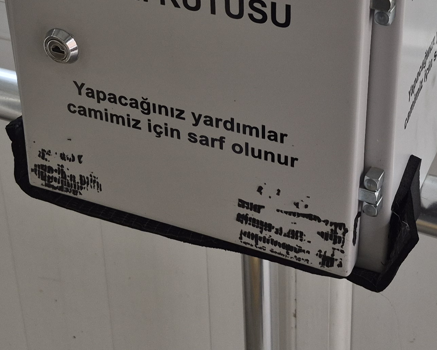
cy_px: 23
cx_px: 250
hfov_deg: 27.1
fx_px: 905
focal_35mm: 70
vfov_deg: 21.3
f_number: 1.8
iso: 50
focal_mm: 5.4
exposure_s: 1/180
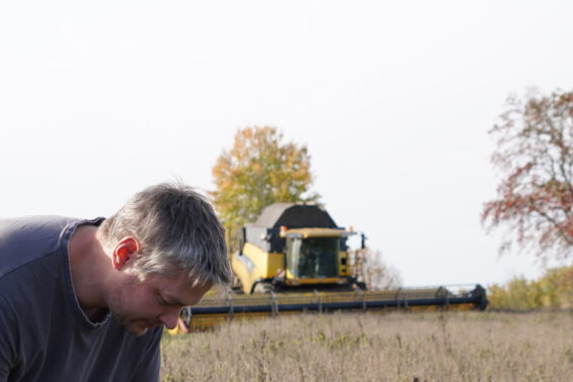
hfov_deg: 27.4
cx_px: 292
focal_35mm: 74
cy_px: 379
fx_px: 1177
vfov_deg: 18.0
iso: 100
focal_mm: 35
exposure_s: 1/160
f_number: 5
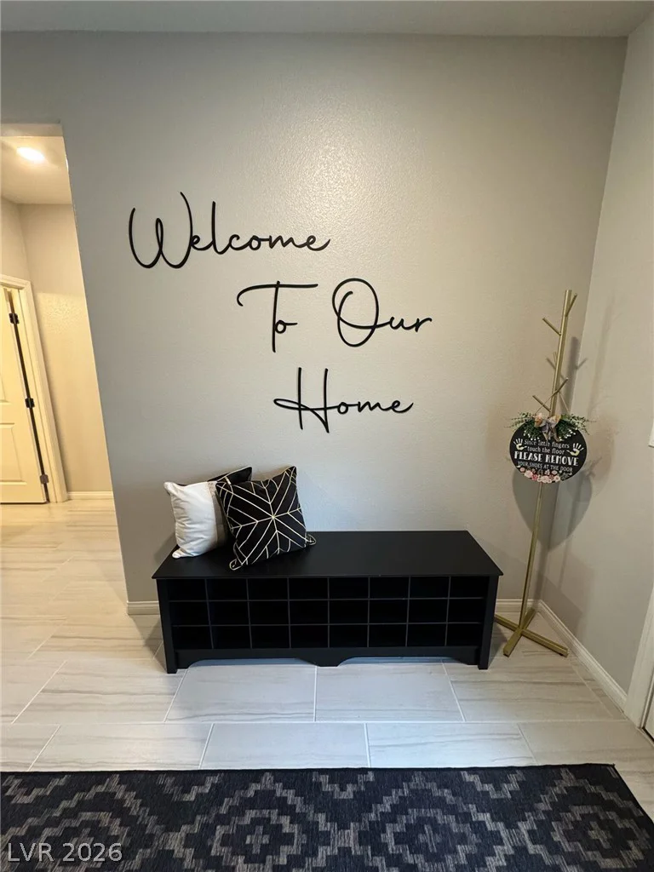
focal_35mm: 14
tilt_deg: -12.0
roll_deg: -0.2
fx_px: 353
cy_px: 436
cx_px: 327
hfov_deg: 85.7
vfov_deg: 102.1
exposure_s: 1/60
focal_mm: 2.22
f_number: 2.2
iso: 400
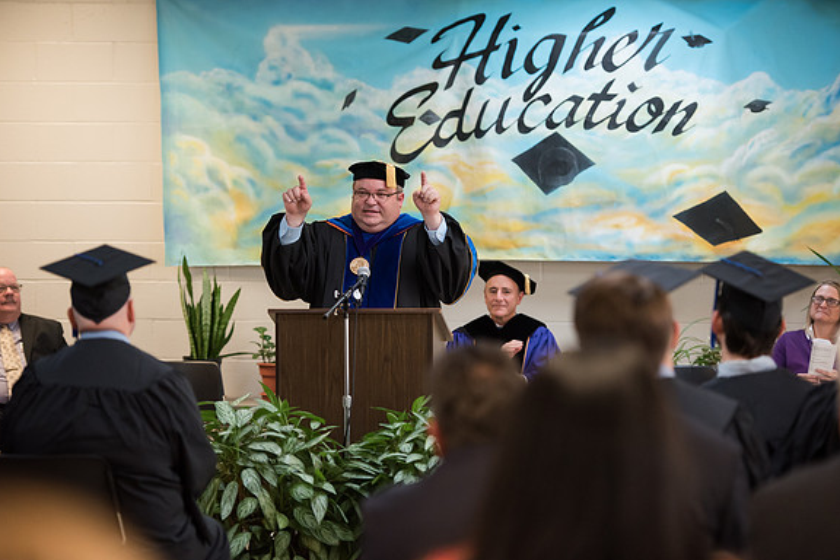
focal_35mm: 126
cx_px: 419
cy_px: 281
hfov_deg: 16.3
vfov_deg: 10.9
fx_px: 2940
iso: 2500
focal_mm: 125
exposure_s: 1/200
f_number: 2.8
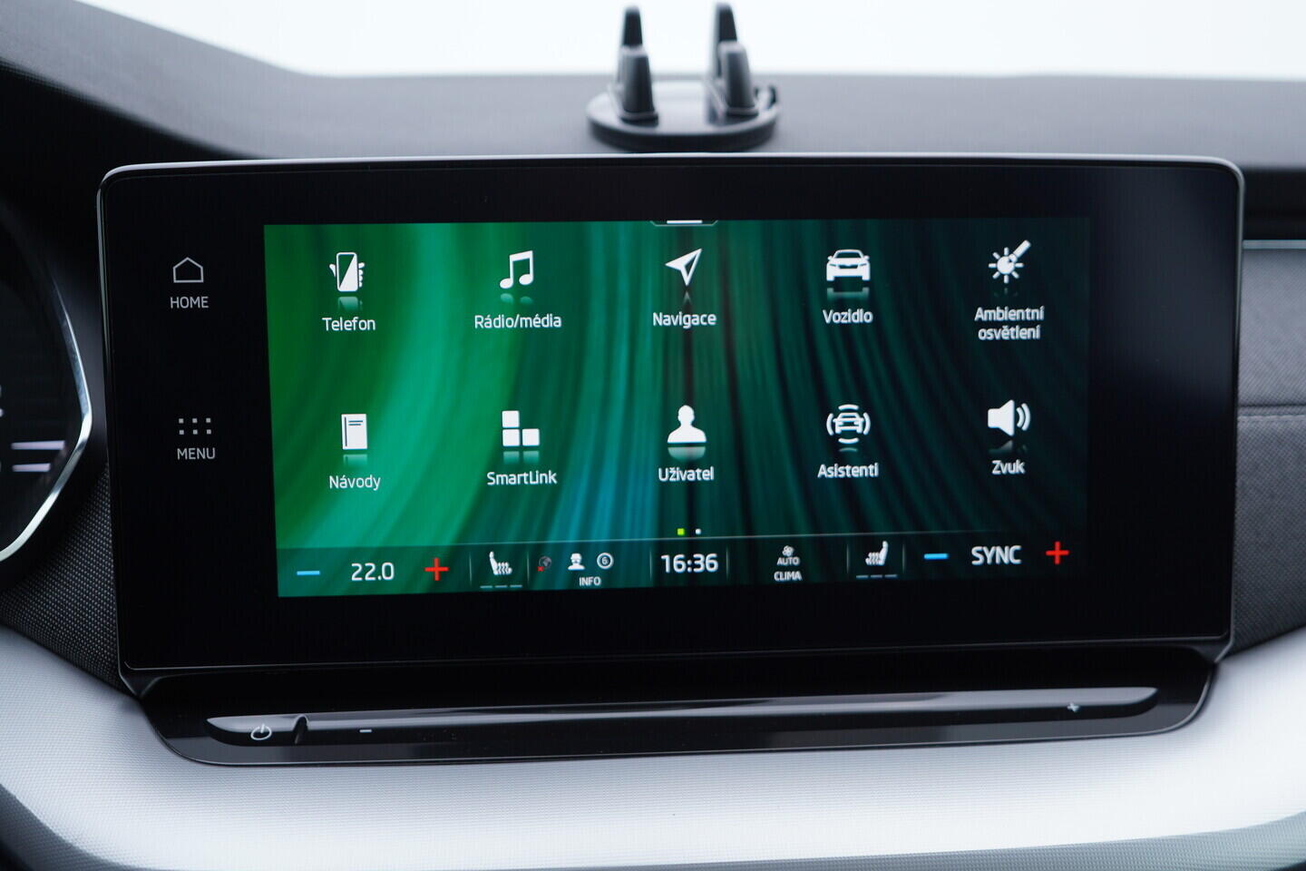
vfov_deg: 36.9
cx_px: 653
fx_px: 1306
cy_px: 436
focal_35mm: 36
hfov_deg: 53.1
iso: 125
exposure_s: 1/40
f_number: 2.8
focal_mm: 24
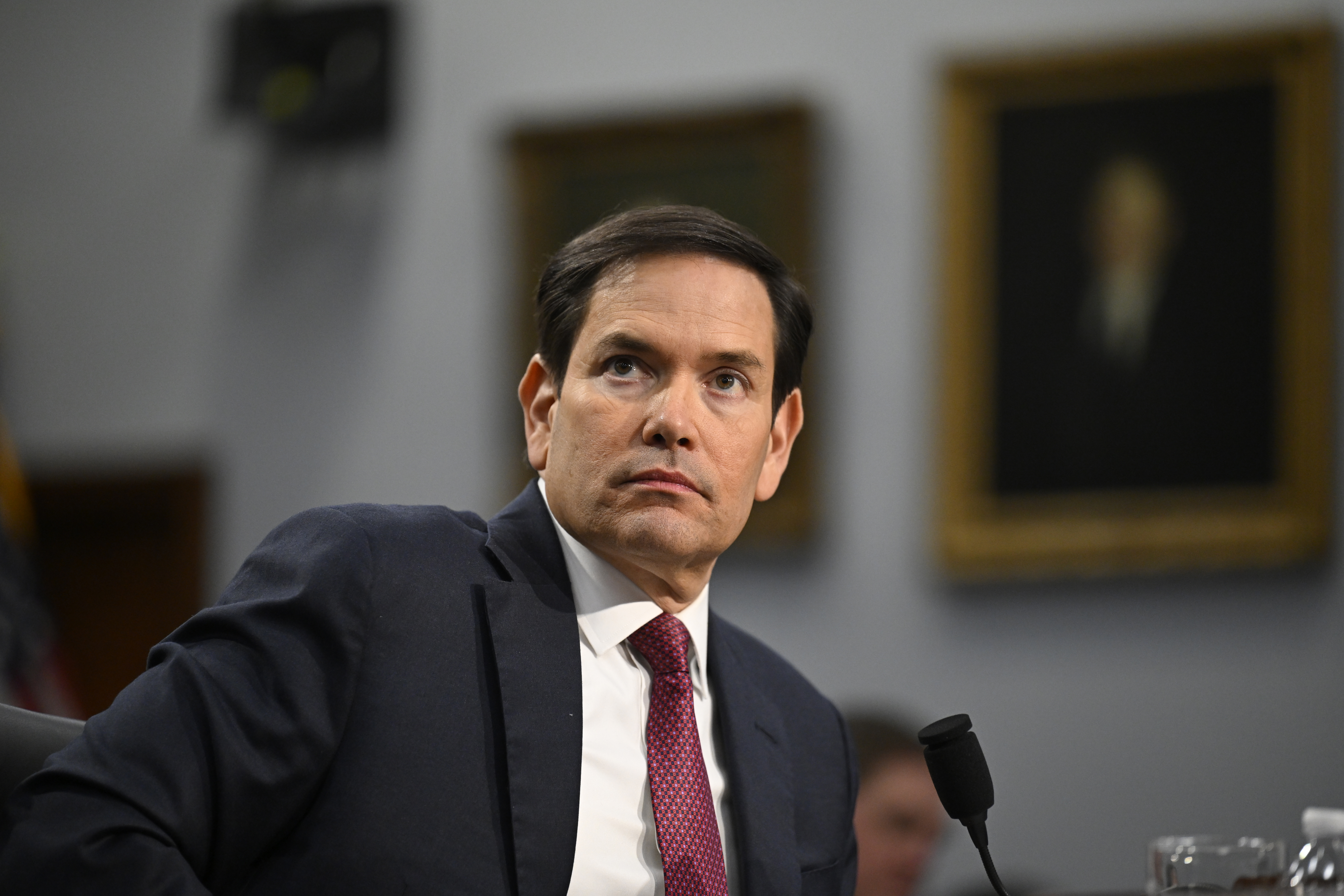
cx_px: 672
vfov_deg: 6.9
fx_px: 7466
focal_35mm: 200
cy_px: 448
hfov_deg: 10.3
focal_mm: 200
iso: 2500
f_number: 2.8
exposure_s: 1/320
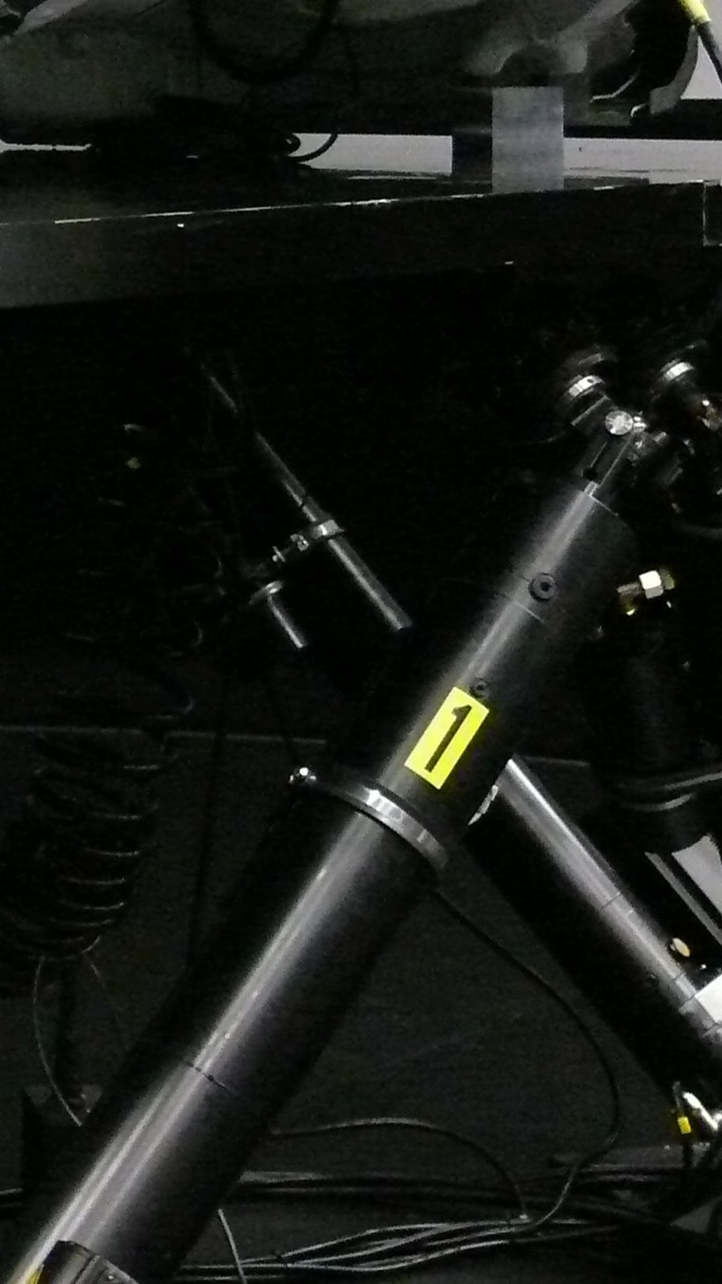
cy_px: 226
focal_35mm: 91
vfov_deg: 23.0
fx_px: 3096
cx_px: -770
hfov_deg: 11.8
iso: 800
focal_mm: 7.4
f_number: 2.8
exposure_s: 1/30
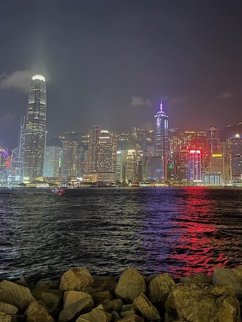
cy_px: 116
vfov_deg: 44.3
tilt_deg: +10.2
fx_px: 391
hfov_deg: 33.9
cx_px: 169
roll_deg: +0.1
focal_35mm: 42
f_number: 1.78
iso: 1250
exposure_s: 1/11
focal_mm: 6.76
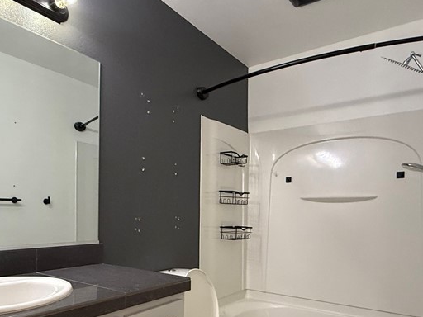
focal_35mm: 28
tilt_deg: -1.5
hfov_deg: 63.1
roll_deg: -1.1
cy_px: 216
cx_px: 178
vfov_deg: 48.7
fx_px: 342
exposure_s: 1/60
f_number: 2.2
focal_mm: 2.22
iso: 500
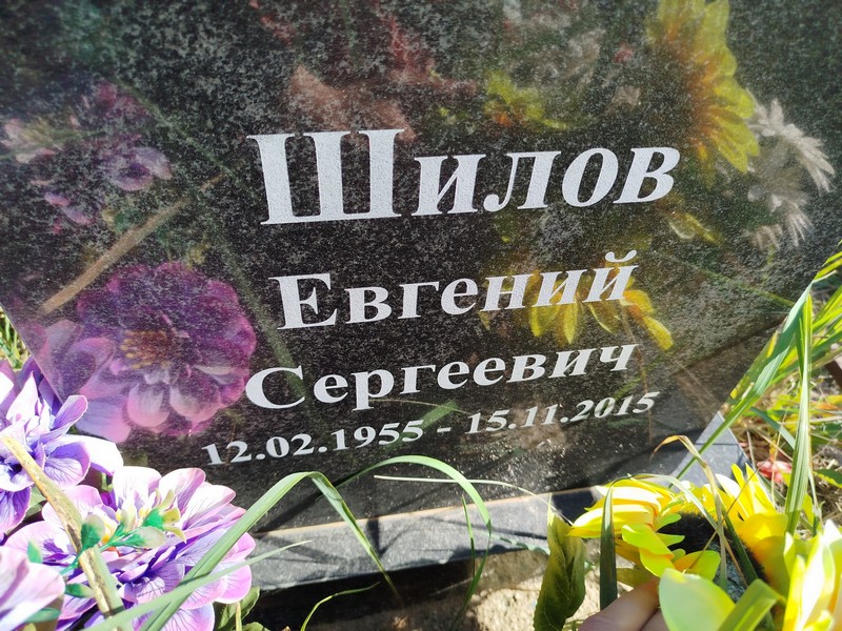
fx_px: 584
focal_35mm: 24
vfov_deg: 56.8
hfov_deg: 71.6
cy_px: 316
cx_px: 421
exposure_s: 1/413
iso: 50
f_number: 1.7
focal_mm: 5.31
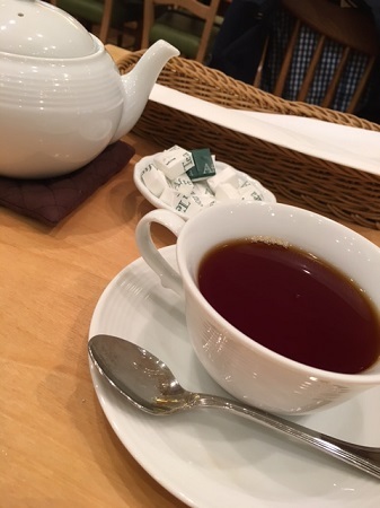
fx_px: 425
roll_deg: -17.8
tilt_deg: -37.5
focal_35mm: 29
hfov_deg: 48.2
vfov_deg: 61.7
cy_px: 254
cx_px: 190
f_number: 2.2
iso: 80
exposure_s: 1/33
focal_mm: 4.15
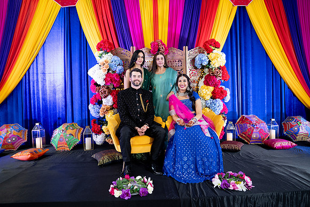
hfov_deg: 73.7
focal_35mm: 24
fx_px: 207
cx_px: 155
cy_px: 104
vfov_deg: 53.2
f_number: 2.8
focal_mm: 24
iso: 1250
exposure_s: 1/125
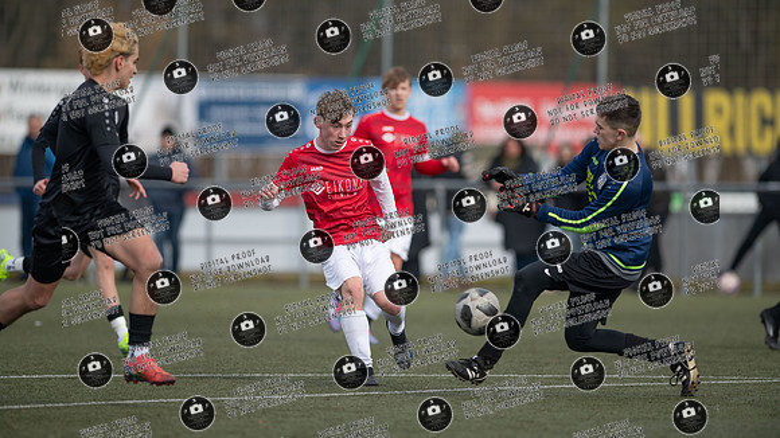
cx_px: 390
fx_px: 6521
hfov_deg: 6.8
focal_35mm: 315
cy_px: 214
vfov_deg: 3.9
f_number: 3.2
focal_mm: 300
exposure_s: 1/1600
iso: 110
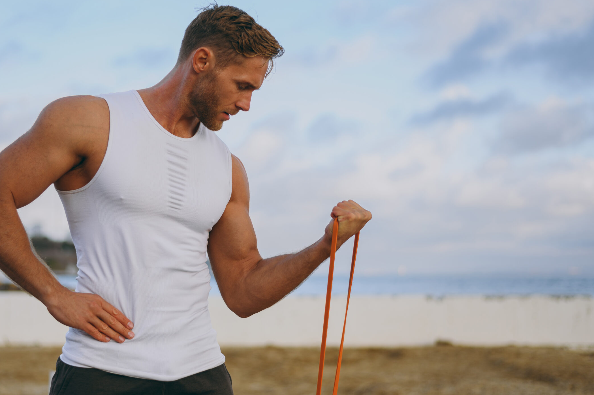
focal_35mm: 61
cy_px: 210
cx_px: 232
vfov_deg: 22.2
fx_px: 1006
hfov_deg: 32.8
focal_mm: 50
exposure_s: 1/640
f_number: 2.2
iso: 50
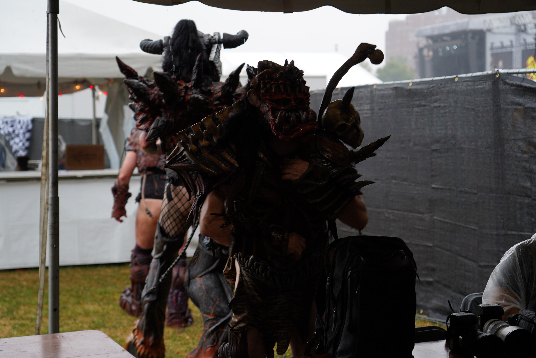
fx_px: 1057
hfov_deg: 28.5
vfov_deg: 19.2
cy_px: 179
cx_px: 268
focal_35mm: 71
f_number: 4
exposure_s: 1/80
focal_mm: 71
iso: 100
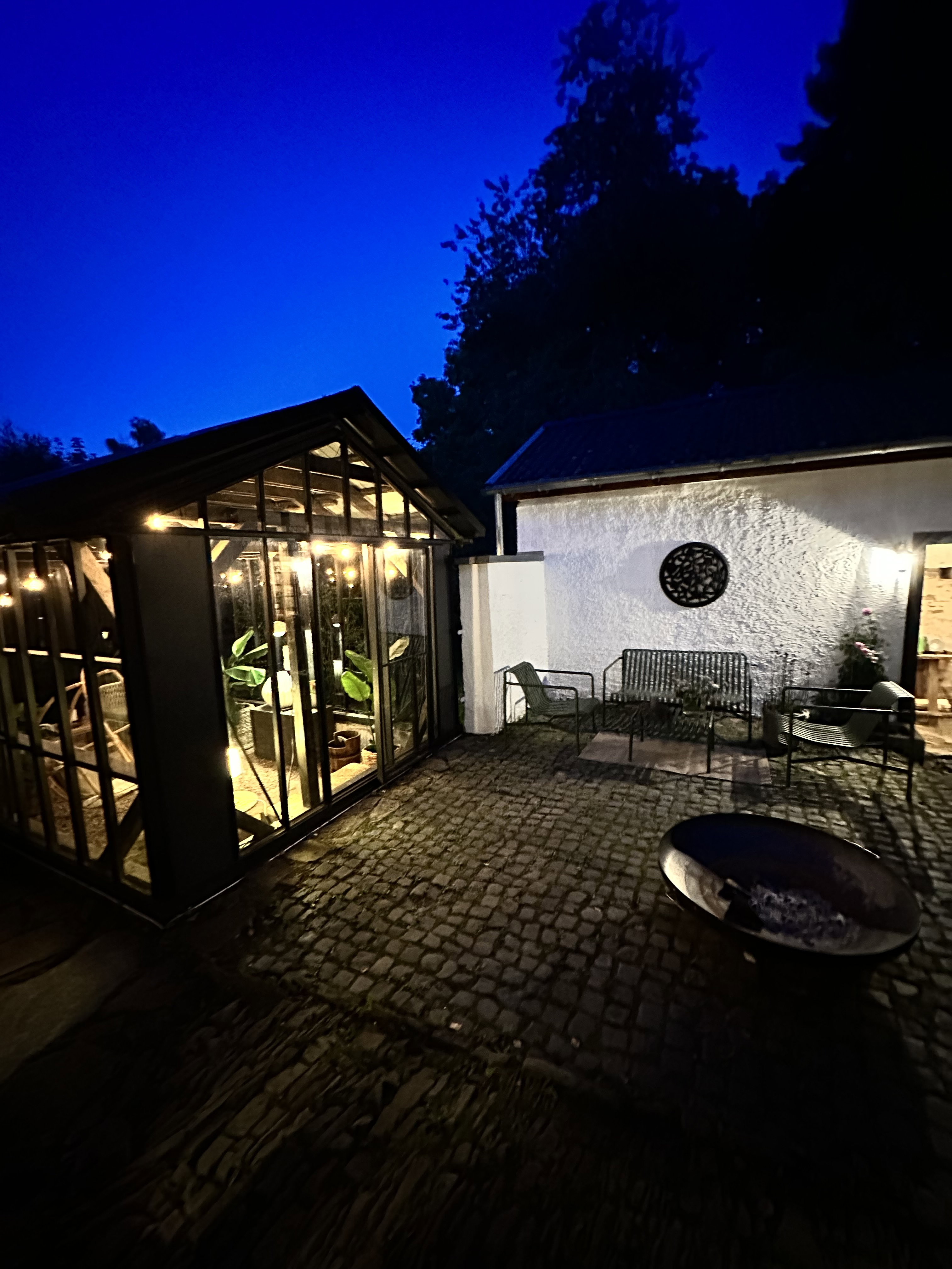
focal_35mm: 14
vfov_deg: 102.1
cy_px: 634
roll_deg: +1.8
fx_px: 513
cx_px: 476
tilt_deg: -7.3
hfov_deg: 85.7
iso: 2000
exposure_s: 1/25
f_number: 2.2
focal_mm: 2.22
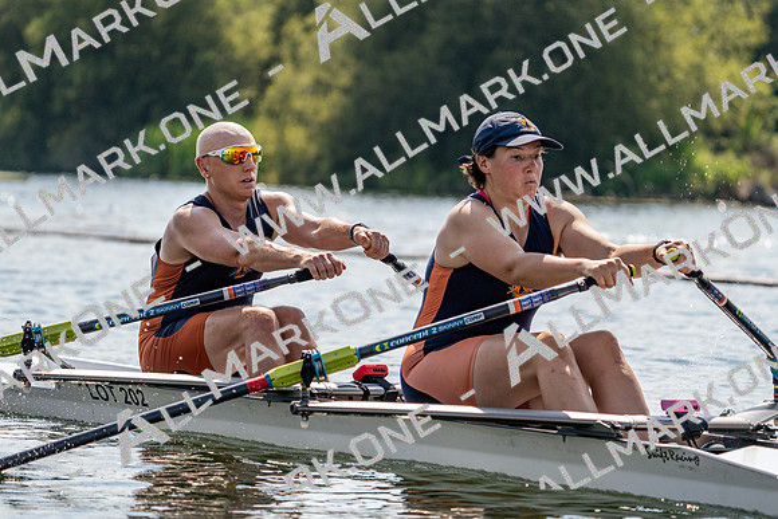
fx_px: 4712
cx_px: 389
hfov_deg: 9.4
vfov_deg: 6.3
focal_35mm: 218
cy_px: 260
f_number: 5.6
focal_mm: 218
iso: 200
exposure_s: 1/1600
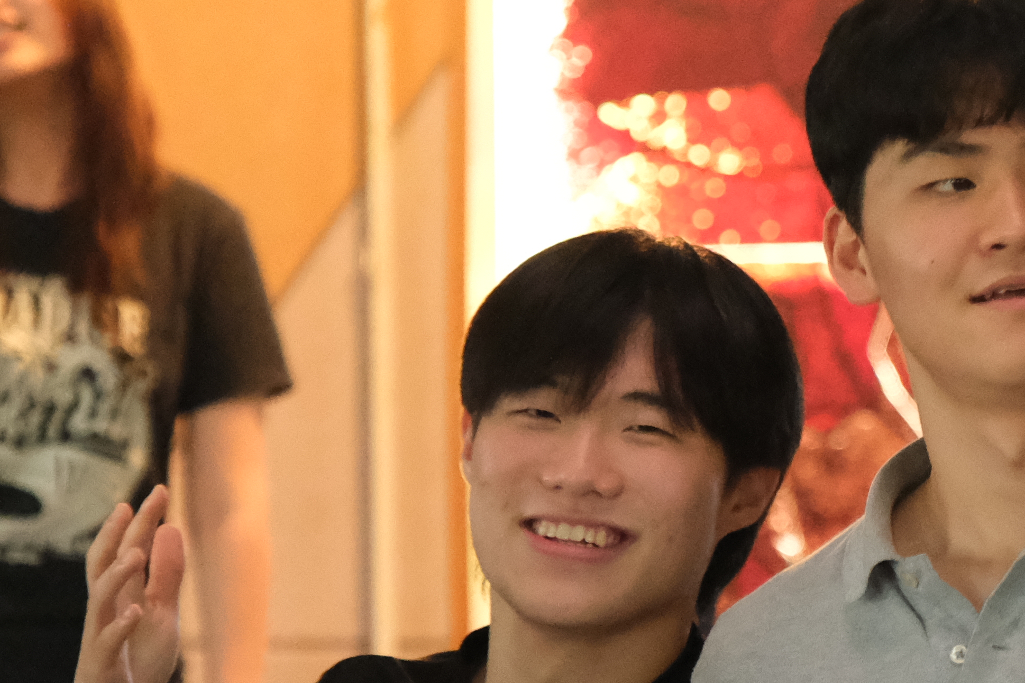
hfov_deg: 6.1
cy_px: 522
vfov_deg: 4.1
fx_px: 9623
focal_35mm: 338
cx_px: 817
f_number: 2.8
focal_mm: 70
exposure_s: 1/250
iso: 8000
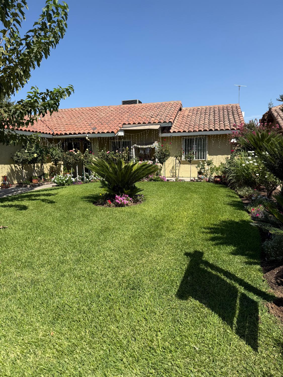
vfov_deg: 71.6
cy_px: 188
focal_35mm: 24
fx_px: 262
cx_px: 142
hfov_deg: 56.8
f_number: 1.78
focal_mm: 6.76
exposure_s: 1/4405
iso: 80
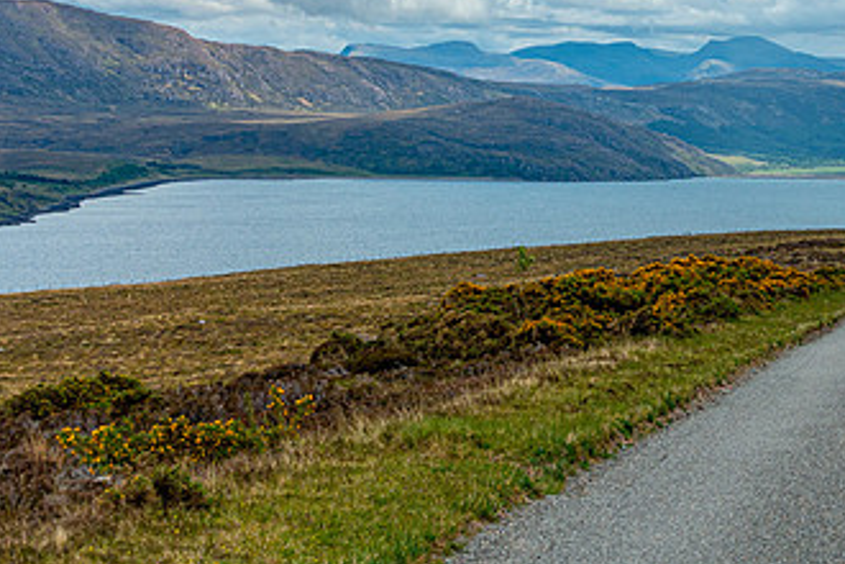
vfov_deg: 11.1
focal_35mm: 123
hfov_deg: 16.5
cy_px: 129
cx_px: 720
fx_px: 2887
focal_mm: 25.7
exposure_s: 1/250
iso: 125
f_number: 7.1
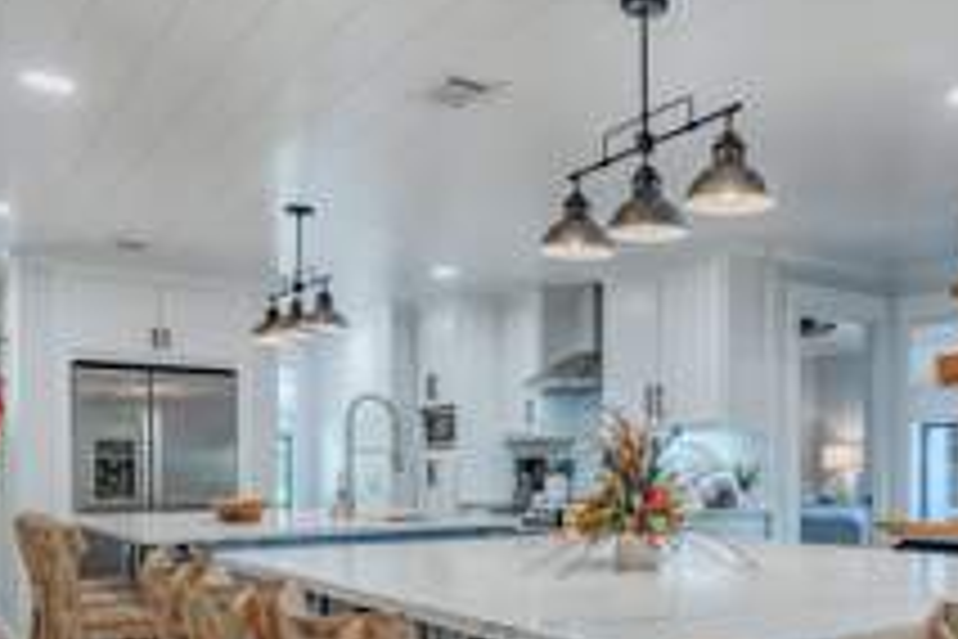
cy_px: 472
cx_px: 693
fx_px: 958
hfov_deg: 51.4
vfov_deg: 36.1
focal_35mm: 36
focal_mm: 16
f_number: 4.5
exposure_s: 1/40
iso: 200
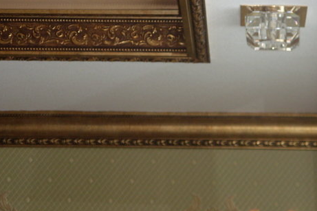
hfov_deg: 11.5
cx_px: 172
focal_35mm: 179
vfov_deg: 7.7
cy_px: 64
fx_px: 1576
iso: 200
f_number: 3.9
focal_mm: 21.3
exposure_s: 1/148
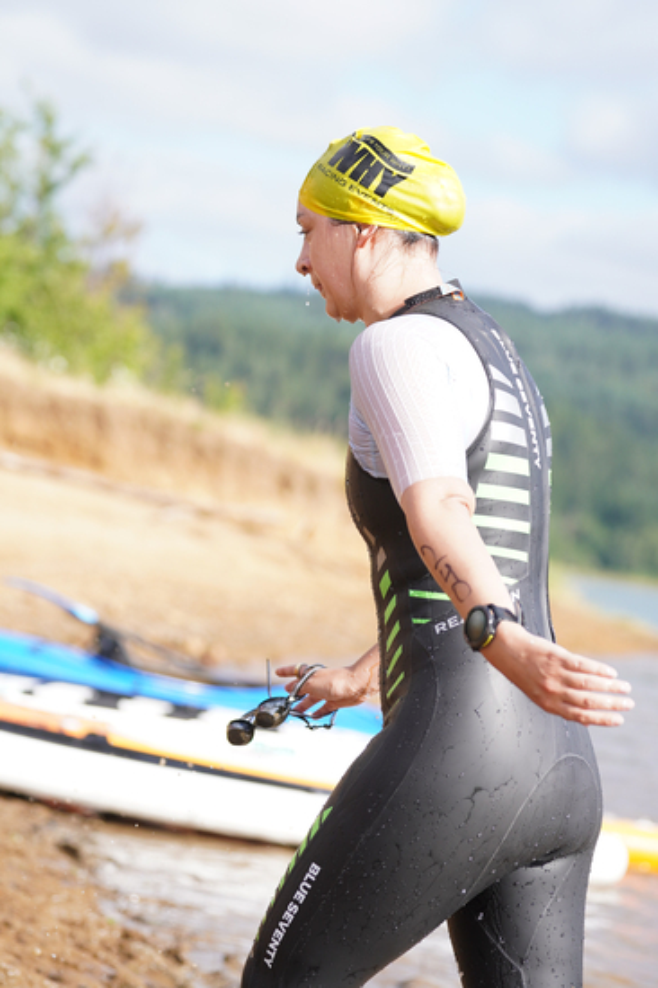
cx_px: 329
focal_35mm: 105
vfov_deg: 19.5
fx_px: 2882
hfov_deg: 13.0
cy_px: 494
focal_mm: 70
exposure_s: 1/1600
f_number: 2.8
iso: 200
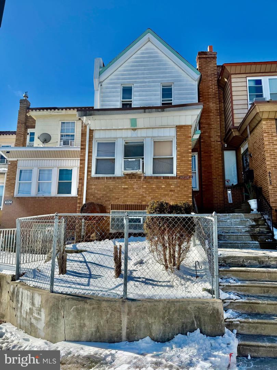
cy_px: 185
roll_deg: -1.3
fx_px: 256
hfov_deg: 56.8
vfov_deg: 71.6
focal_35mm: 24
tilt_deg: +10.9
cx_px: 138
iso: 80
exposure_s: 1/5319
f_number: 1.78
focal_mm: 6.76
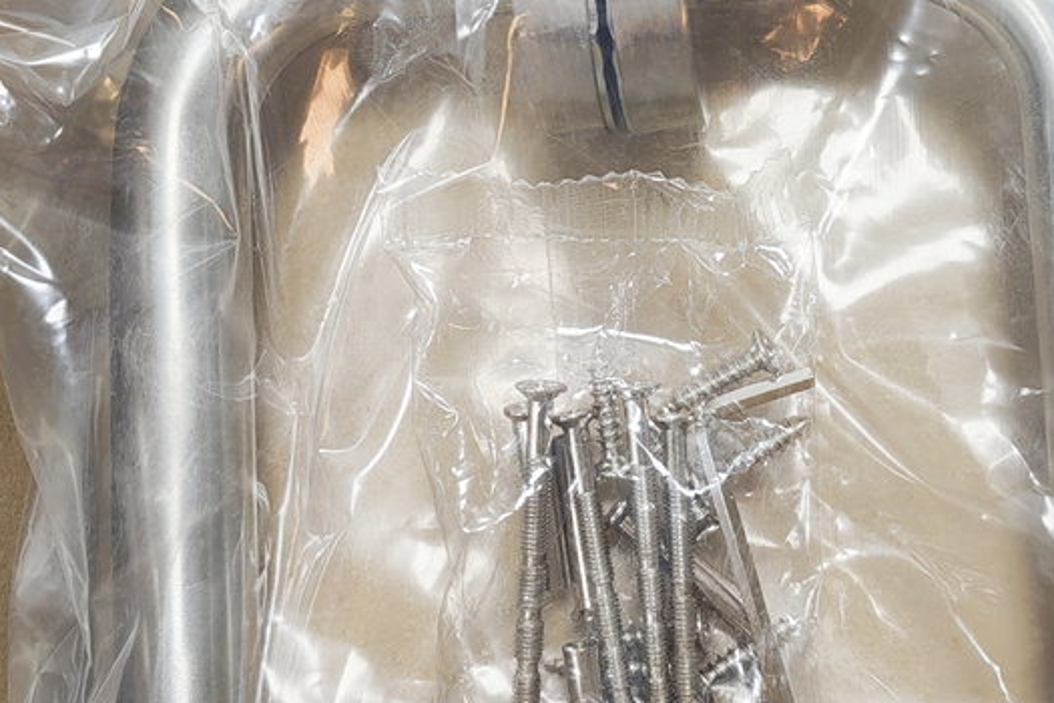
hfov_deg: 35.0
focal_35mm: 57
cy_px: 251
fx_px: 1669
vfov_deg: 23.7
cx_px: 624
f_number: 1.9
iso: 80
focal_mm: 5.52
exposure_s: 1/100
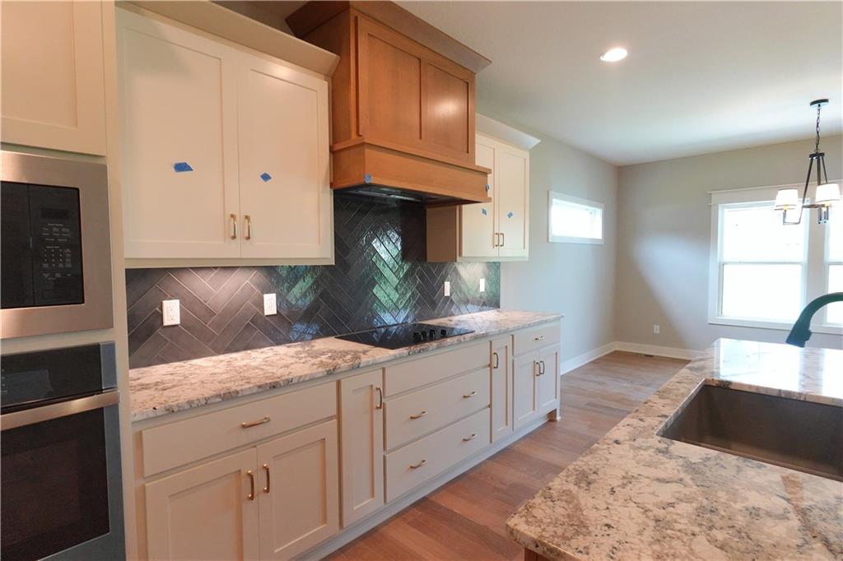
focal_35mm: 18
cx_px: 422
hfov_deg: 90.0
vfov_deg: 67.3
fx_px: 421
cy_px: 280
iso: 1600
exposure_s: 1/125
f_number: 5
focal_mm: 6.9
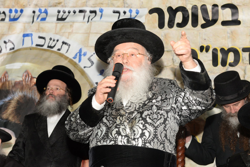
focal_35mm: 70
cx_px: 125
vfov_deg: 19.5
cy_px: 84
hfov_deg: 28.8
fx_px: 486
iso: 2500
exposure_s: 1/200
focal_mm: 70
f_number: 7.1
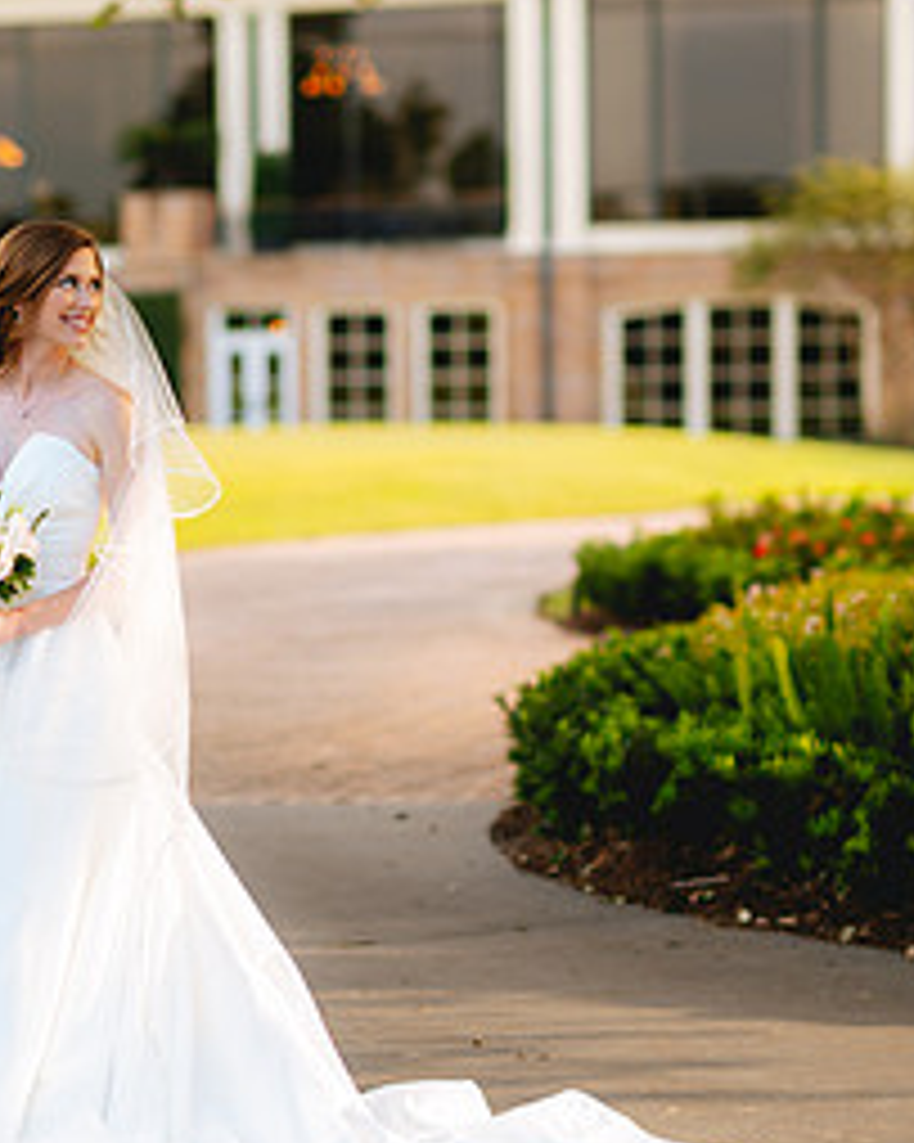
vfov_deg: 13.7
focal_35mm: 141
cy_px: 666
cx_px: 263
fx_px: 4771
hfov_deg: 10.9
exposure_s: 1/640
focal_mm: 85
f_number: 2
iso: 100
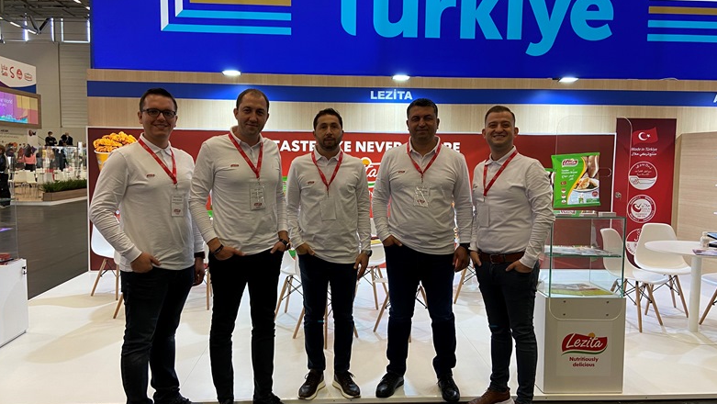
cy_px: 199
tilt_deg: -4.4
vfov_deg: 40.2
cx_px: 359
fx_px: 552
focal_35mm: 29
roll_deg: -0.1
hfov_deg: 66.0
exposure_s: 1/50
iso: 80
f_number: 1.8
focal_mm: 4.25
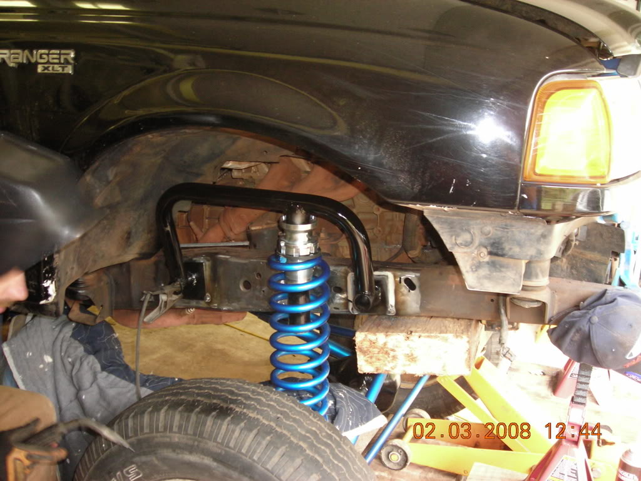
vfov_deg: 37.7
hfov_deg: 49.0
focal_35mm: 38
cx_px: 320
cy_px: 240
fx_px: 704
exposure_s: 1/23.5
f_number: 3.2
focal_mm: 6.3
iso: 200
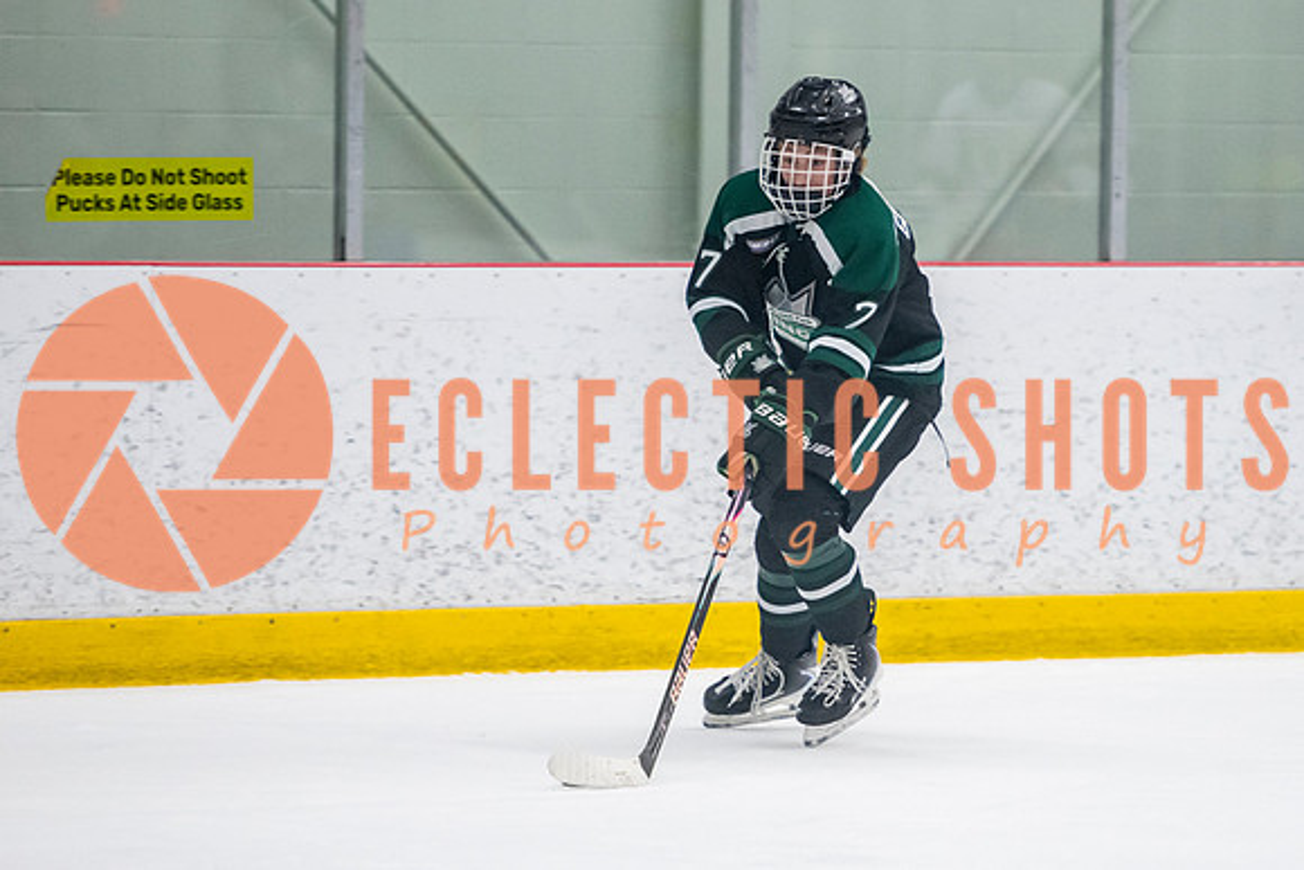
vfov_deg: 4.3
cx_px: 838
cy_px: 510
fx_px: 11651
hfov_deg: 6.4
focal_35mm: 322
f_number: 3.2
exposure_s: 1/640
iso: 3200
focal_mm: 180
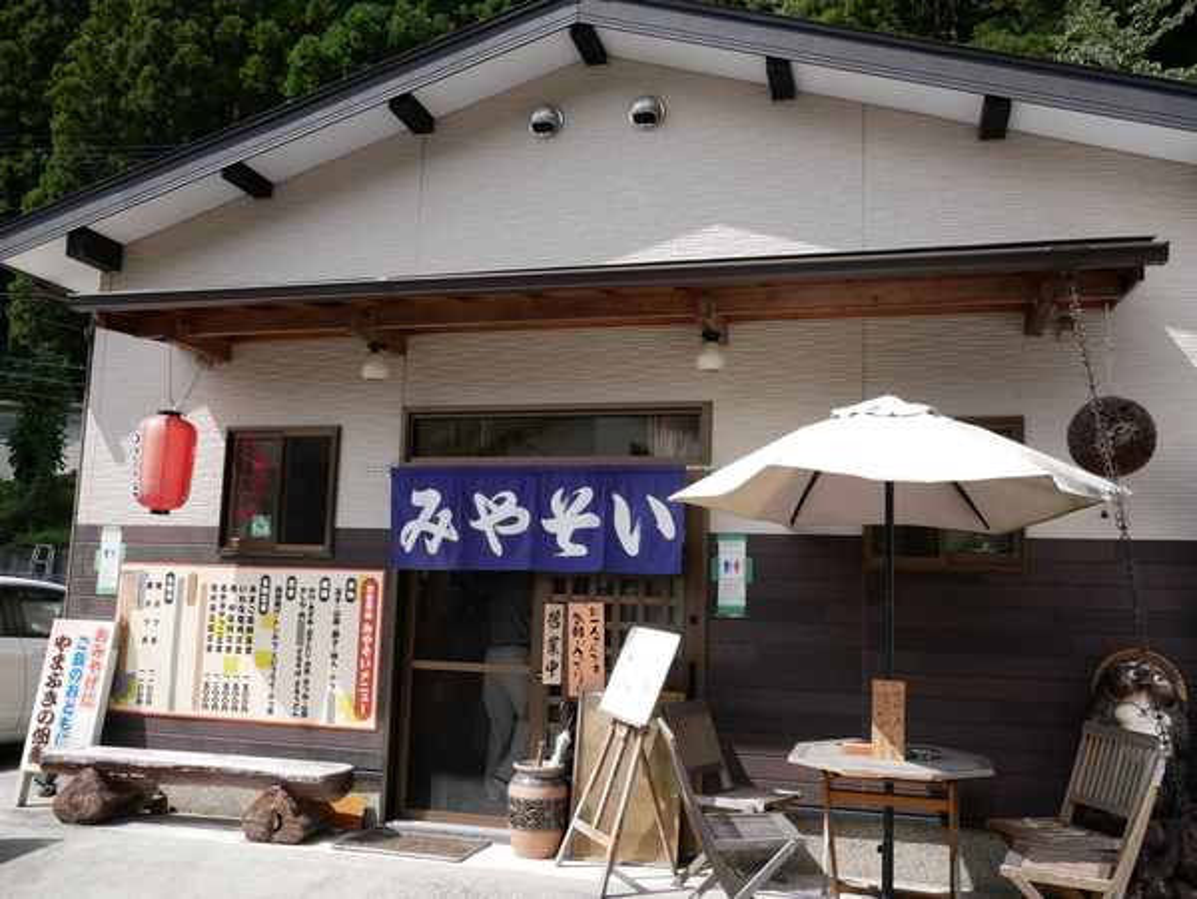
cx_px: 598
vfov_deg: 46.9
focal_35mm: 30
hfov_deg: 59.9
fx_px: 1038
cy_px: 450
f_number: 7.1
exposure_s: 1/400
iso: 200
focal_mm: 15
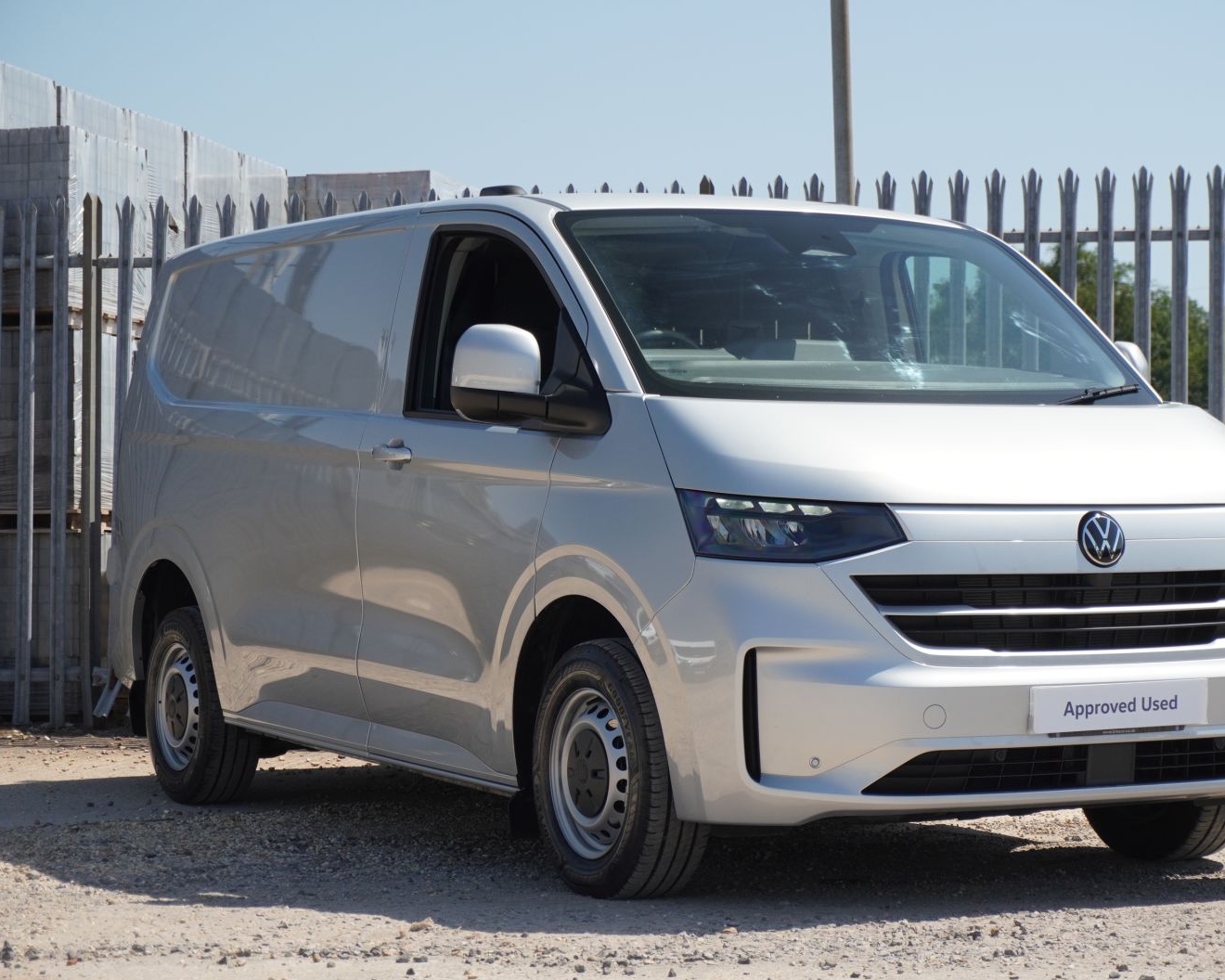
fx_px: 3030
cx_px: 723
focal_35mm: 84
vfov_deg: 18.4
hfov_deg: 22.8
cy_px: 492
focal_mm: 49
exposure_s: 1/1000
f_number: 5.6
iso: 400
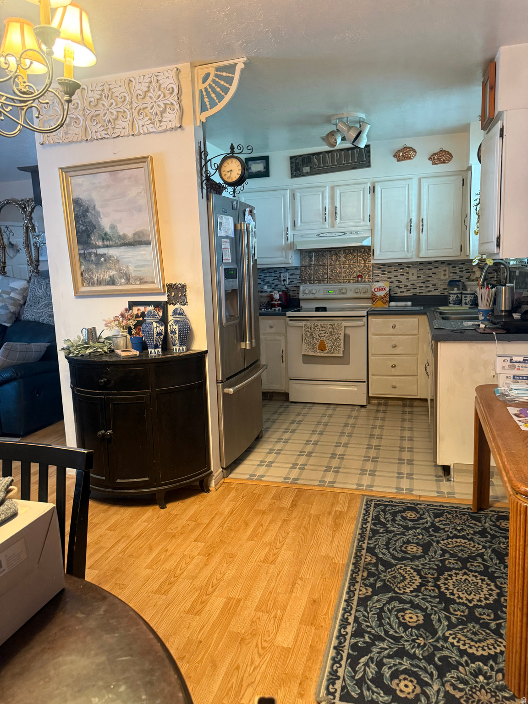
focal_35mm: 24
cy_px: 352
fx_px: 488
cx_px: 264
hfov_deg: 56.8
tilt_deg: -9.0
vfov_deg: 71.6
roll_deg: +2.0
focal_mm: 6.76
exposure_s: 1/60
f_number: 1.78
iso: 500
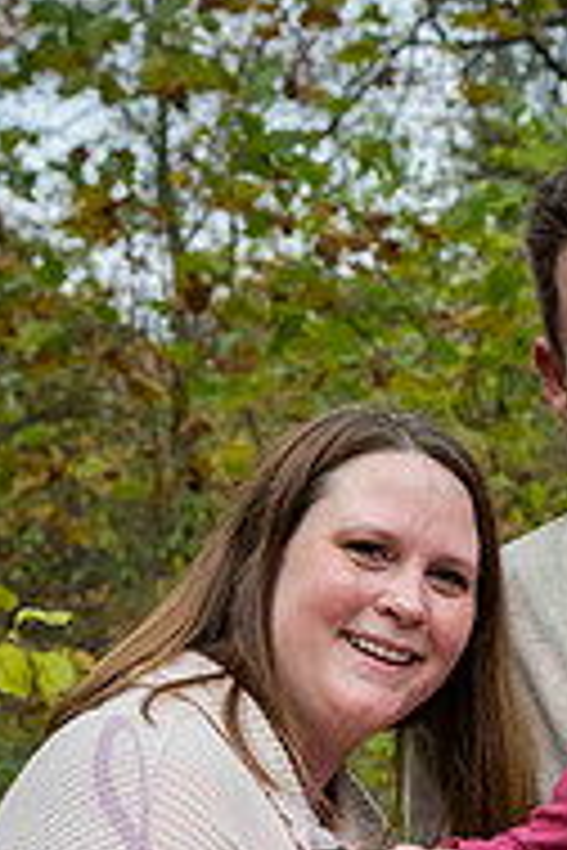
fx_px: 2811
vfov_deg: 17.0
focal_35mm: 119
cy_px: 765
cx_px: 644
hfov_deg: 11.3
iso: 400
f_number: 6.3
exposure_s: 1/500
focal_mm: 50
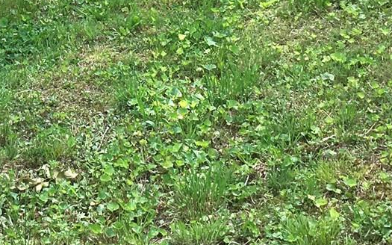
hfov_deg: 16.9
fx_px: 1282
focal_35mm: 120
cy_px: -174
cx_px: -31
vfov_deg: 10.4
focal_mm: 4.15
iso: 25
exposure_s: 1/409
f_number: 2.2
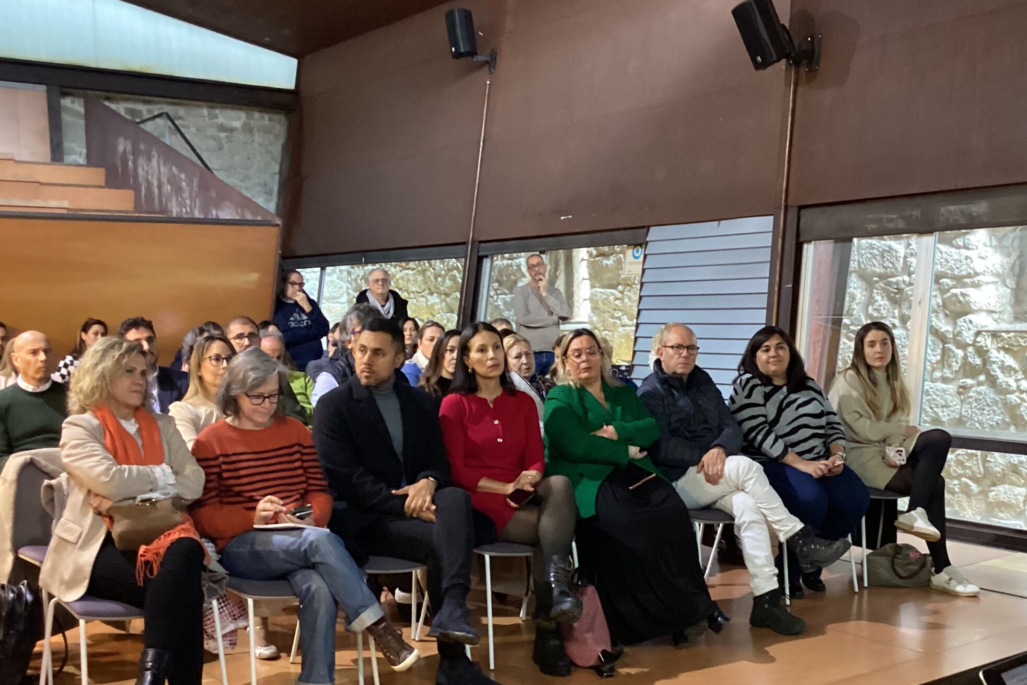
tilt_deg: -7.6
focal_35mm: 42
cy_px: 435
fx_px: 1198
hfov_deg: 46.2
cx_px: 598
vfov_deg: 31.7
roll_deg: +1.2
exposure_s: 1/33
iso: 400
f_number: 2.4
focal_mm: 3.3
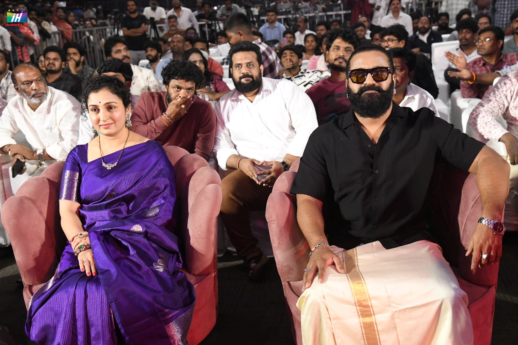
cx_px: 259
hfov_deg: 42.7
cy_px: 172
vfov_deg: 29.2
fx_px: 662
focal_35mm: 46
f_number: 5.6
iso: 5000
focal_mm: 46
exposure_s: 1/125
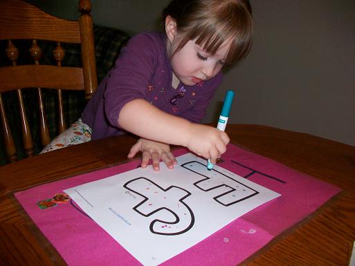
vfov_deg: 44.2
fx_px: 328
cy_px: 133
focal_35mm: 32
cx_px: 178
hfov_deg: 56.8
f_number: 2.8
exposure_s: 1/60
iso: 120
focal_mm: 5.7
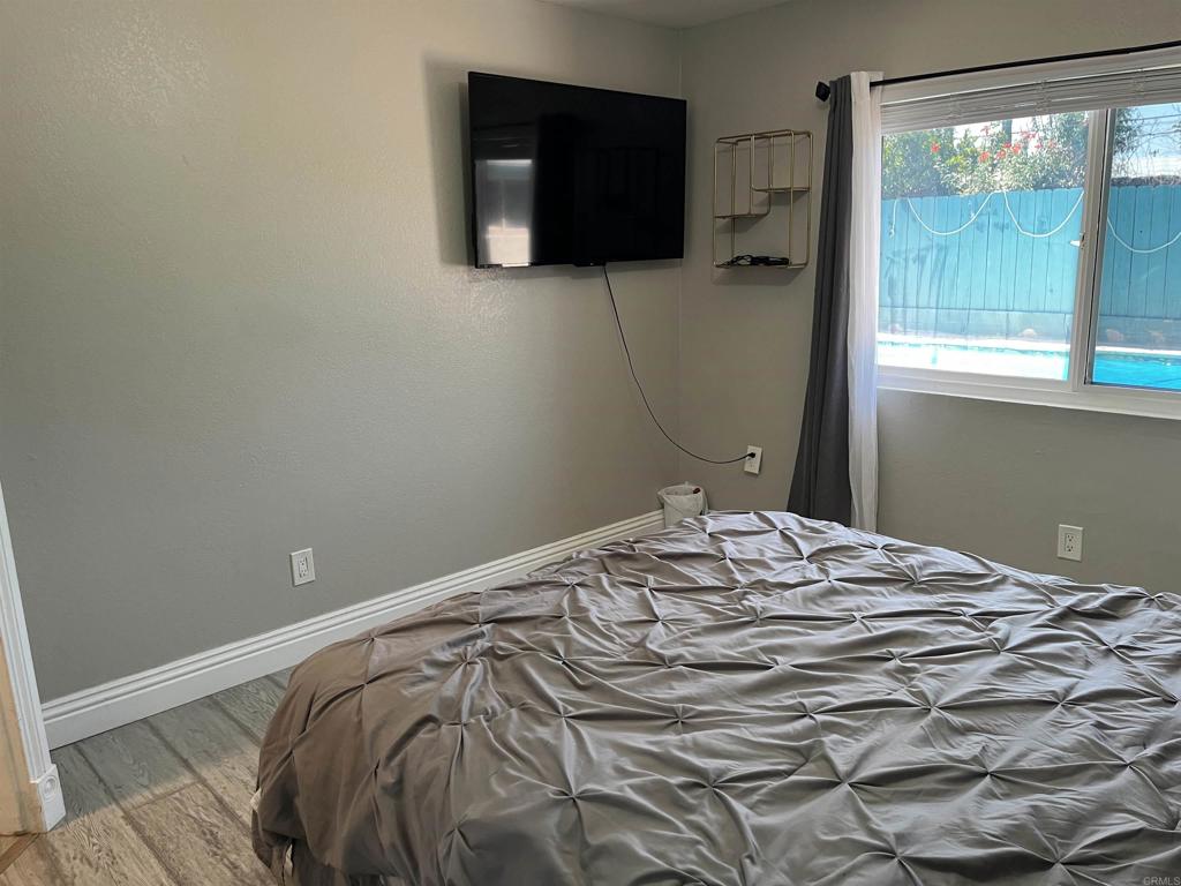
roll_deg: +2.5
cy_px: 443
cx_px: 590
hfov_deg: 67.3
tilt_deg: -12.3
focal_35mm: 26
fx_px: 887
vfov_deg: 53.1
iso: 100
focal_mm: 5.1
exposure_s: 1/60
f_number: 1.6
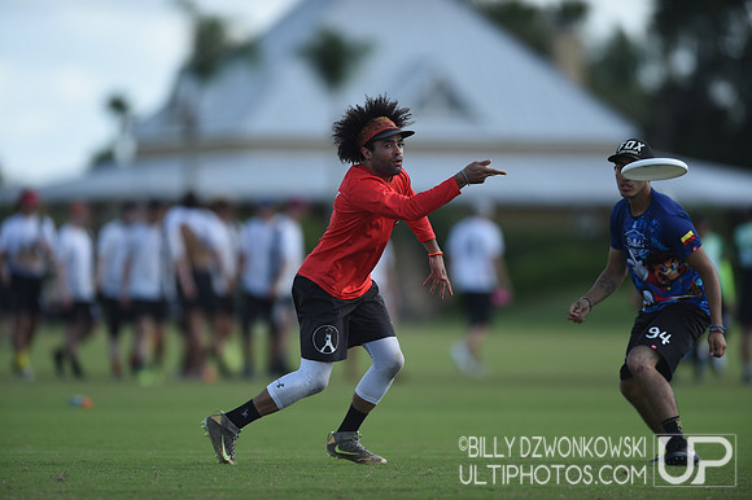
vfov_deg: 3.4
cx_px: 376
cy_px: 250
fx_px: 8350
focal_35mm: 400
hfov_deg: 5.2
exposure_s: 1/1000
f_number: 2.8
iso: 100
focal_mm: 400
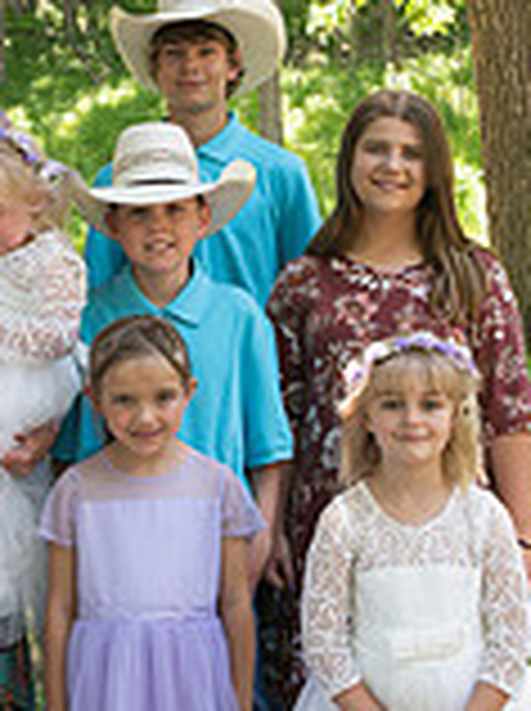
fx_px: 1743
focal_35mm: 85
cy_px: 292
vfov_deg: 23.0
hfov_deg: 17.2
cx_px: 117
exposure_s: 1/125
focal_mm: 31
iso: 250
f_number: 5
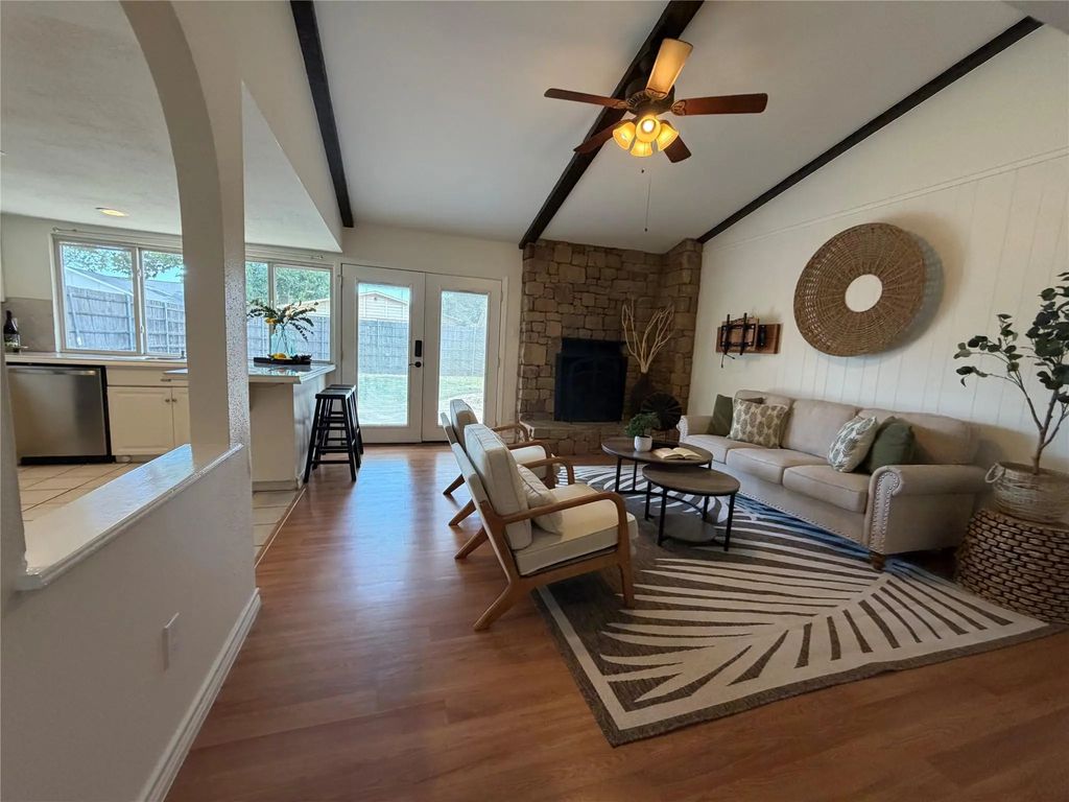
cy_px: 401
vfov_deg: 85.7
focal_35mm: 14
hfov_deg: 102.1
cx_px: 534
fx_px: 432
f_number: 2.2
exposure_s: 1/120
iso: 250
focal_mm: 2.22
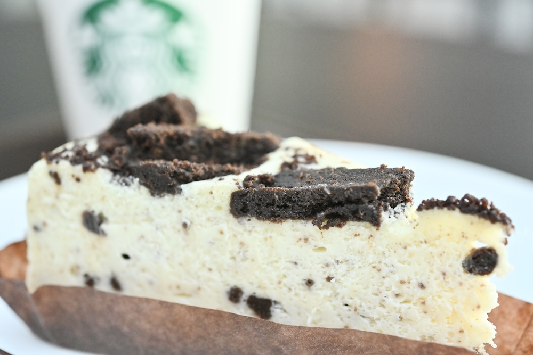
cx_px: 266
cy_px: 178
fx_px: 888
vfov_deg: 22.6
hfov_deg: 33.4
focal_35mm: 60
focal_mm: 60
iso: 6400
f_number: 5.6
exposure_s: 1/200
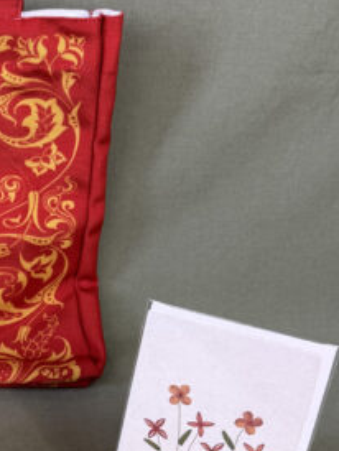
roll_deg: -0.6
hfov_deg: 19.6
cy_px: 365
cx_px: -87
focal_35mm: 70
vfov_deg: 27.2
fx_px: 913
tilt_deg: -32.8
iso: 80
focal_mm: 6.76
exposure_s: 1/100
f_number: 1.78
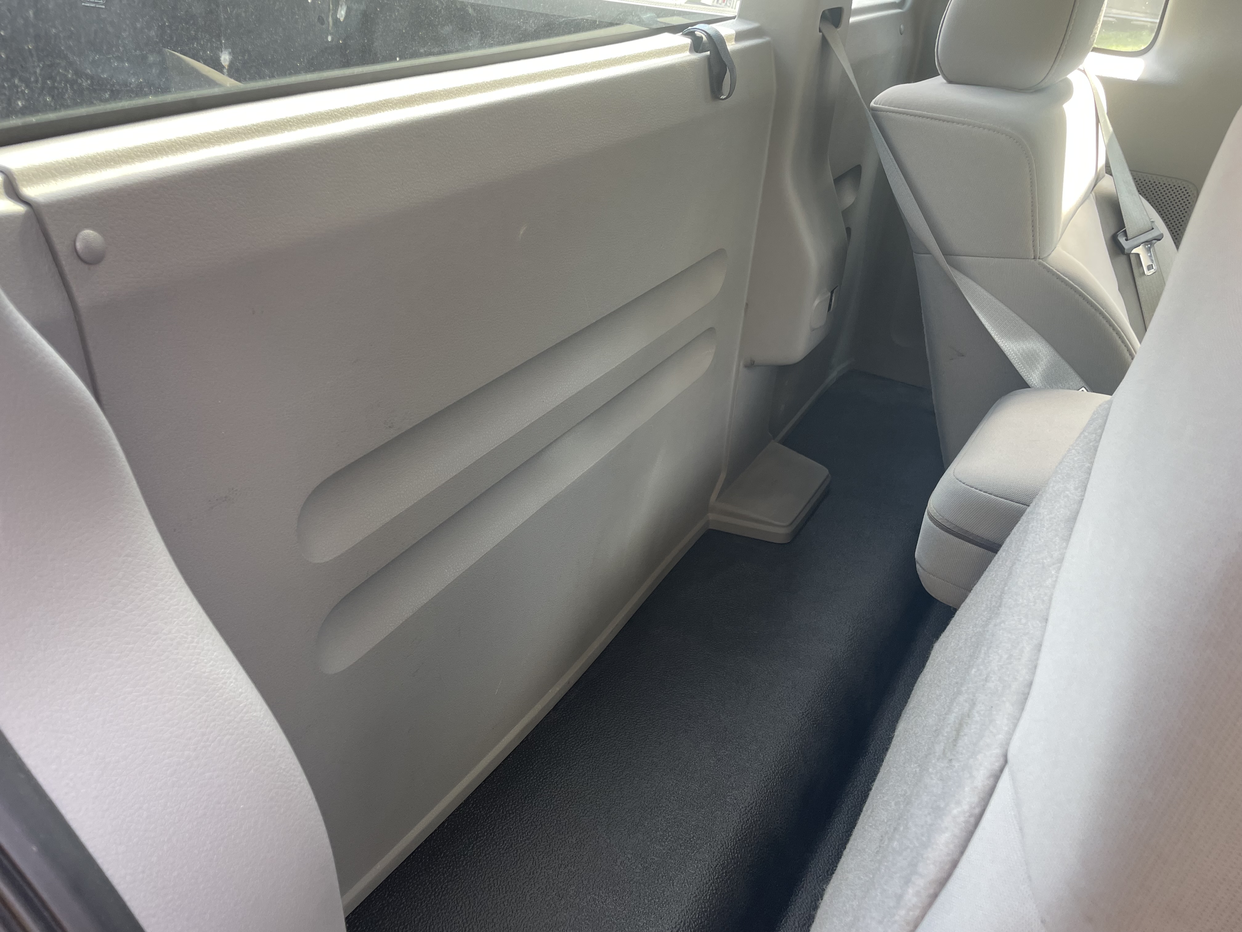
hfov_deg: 67.3
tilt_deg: -29.9
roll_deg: -5.5
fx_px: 933
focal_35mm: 26
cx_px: 621
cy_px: 466
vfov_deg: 53.1
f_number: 1.6
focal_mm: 4.2
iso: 80
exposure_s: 1/121
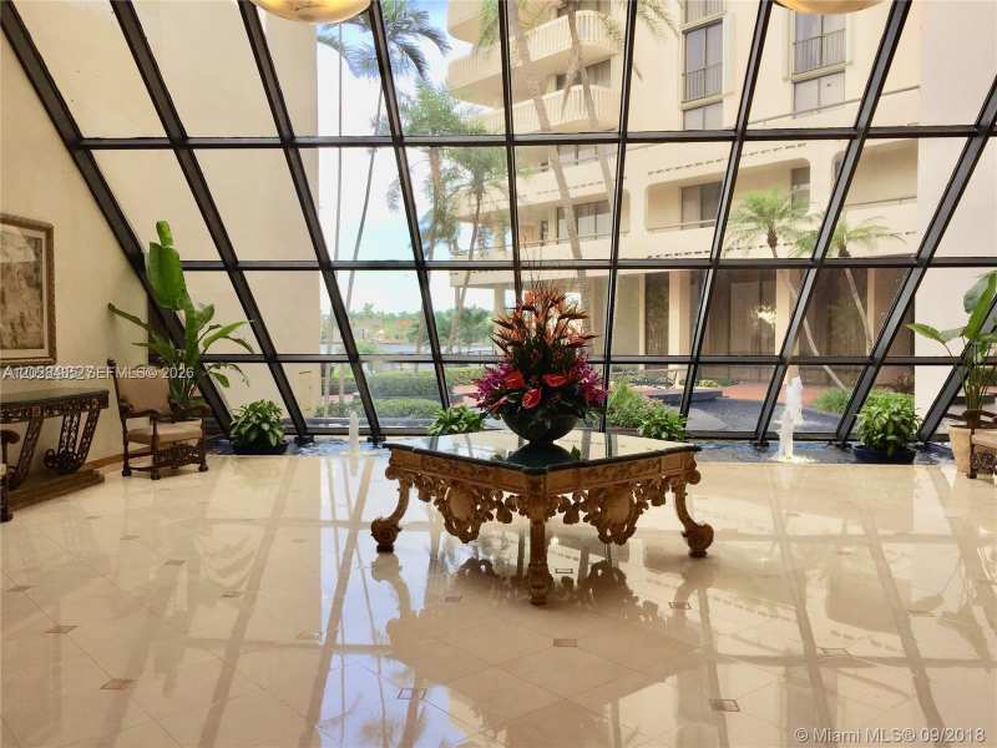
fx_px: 835
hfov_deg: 61.7
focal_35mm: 29
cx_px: 498
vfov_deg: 48.2
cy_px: 374
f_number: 2.2
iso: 32
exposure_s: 1/350
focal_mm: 4.15
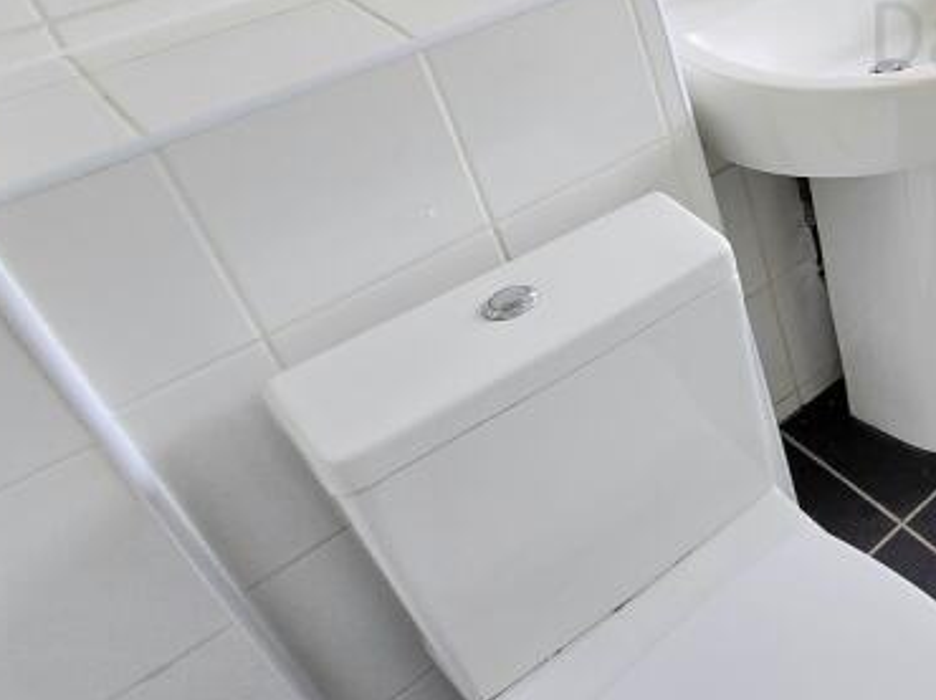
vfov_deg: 36.8
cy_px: 56
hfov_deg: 36.4
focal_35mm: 36
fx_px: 973
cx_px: 1181
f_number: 2.2
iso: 50
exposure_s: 1/60.2
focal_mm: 2.2
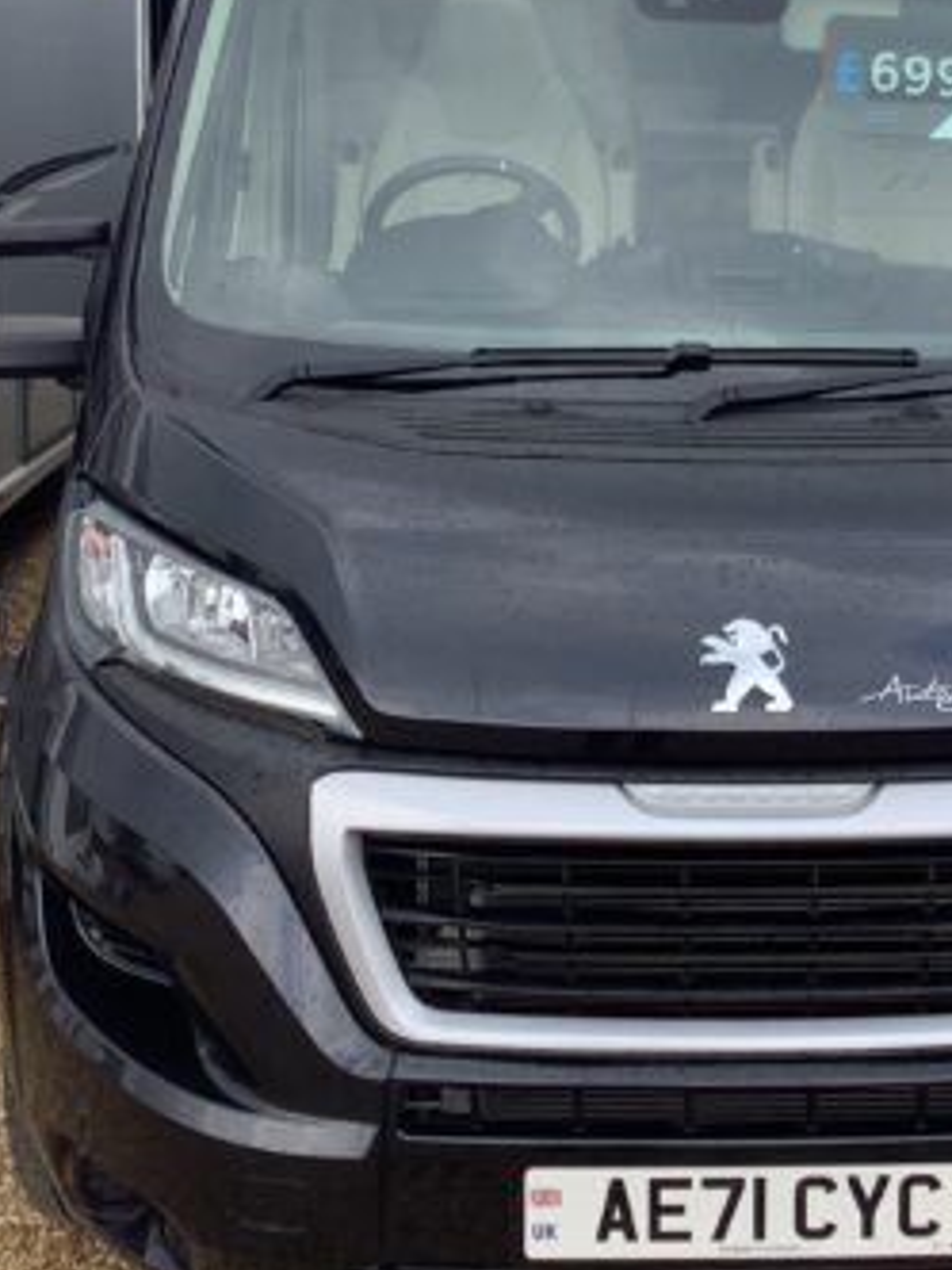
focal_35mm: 56
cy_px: 298
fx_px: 2053
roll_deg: -1.2
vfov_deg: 33.6
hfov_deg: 25.7
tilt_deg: -5.0
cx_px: 749
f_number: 2.4
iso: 25
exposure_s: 1/357
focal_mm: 3.3
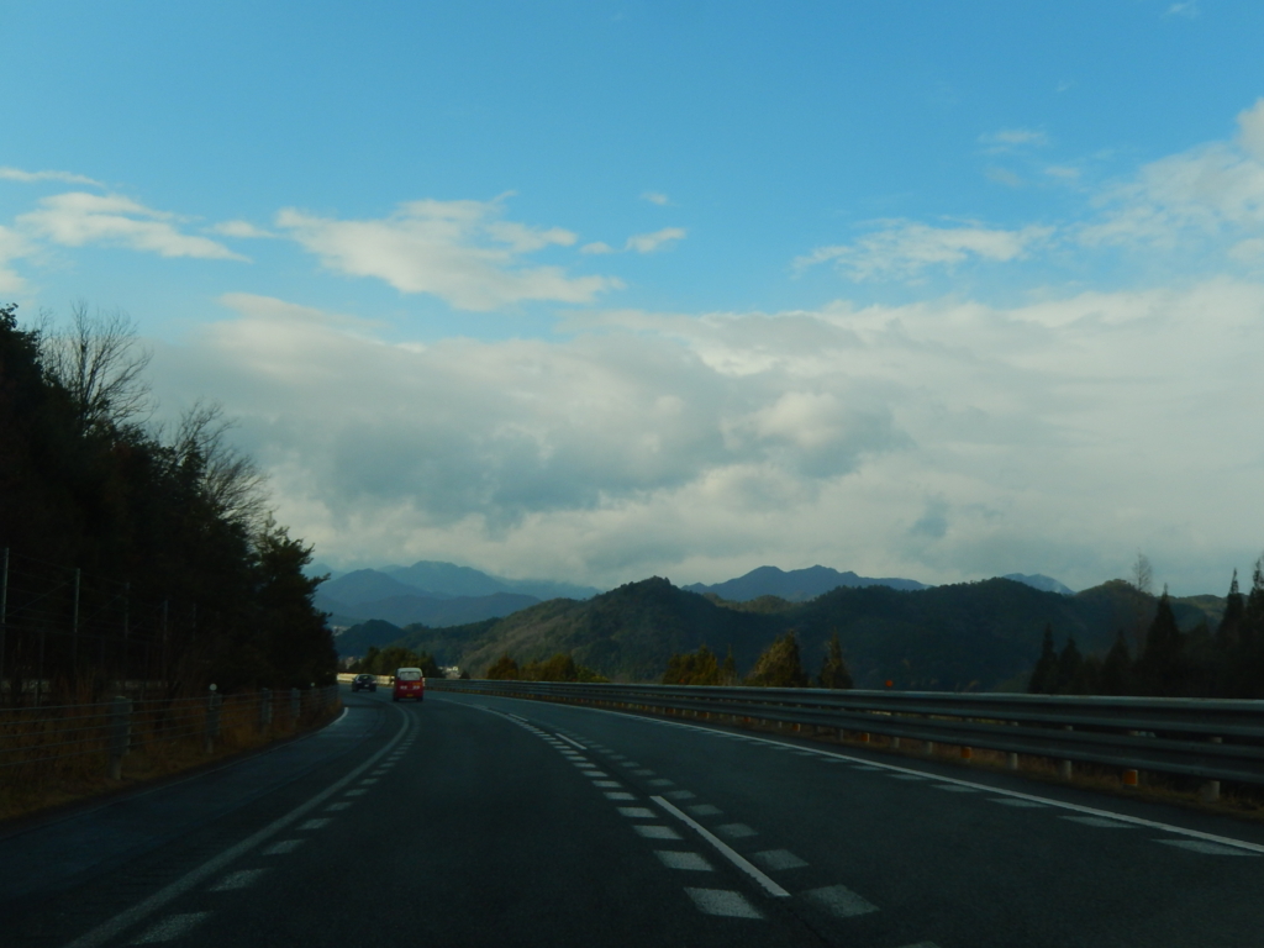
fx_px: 1643
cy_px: 474
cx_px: 632
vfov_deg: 32.2
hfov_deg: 42.1
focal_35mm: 45
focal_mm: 8.1
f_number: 4.3
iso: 125
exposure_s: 1/1000
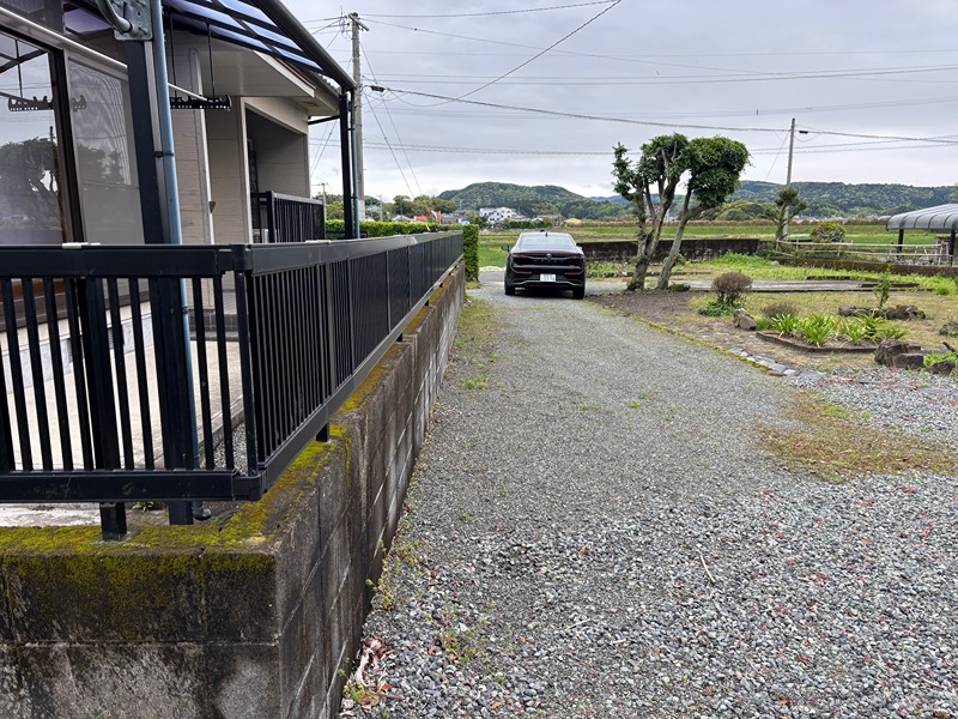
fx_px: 720
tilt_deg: -10.4
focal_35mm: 26
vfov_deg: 53.1
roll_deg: -1.9
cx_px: 479
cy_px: 360
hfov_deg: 67.3
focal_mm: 5.96
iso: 50
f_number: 1.6
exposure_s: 1/493
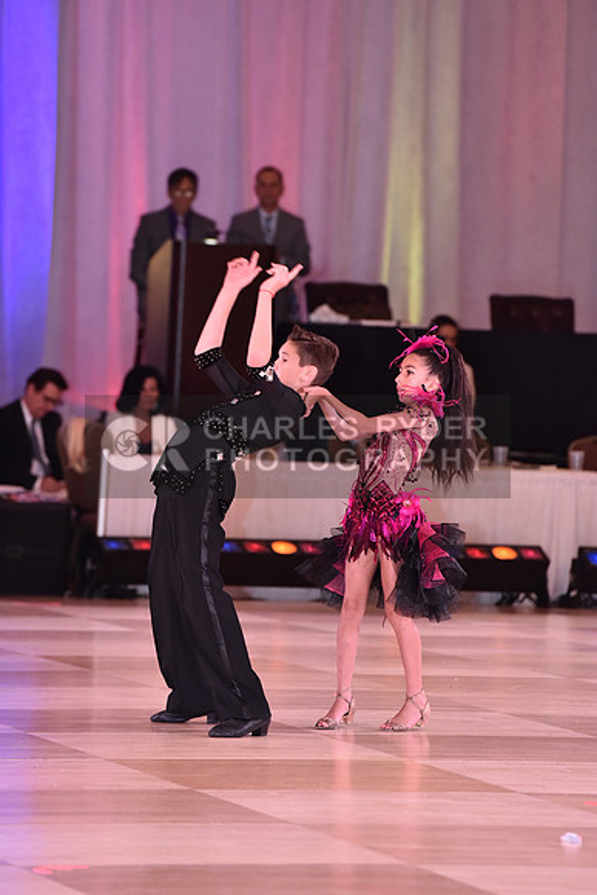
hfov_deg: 6.9
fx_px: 4972
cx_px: 298
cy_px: 448
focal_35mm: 200
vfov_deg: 10.3
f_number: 4.5
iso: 2000
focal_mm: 200
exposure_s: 1/250
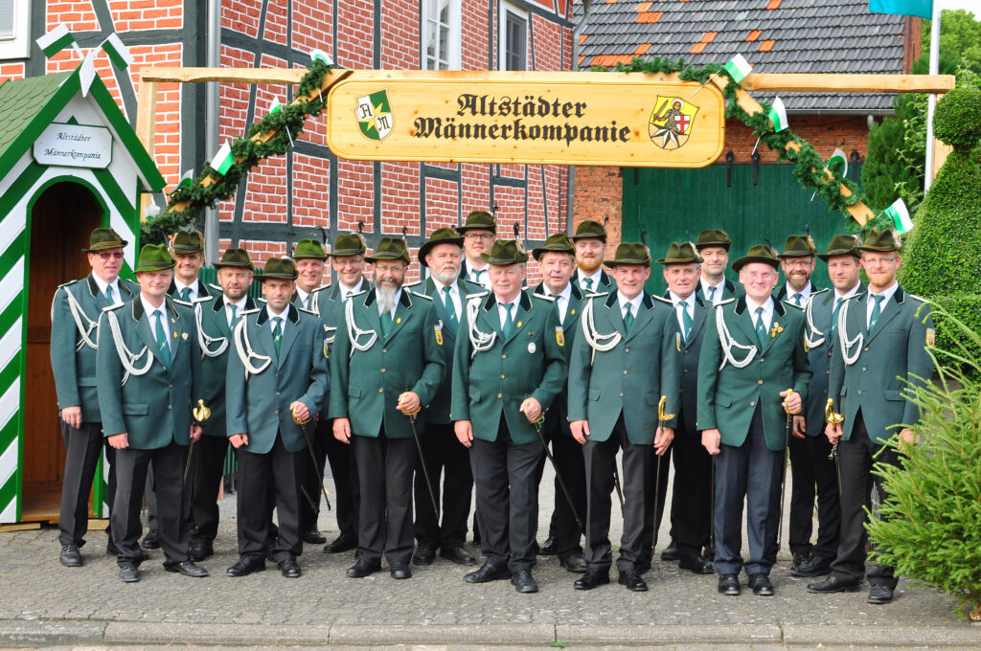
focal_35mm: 52
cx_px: 490
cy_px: 326
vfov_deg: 25.7
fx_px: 1429
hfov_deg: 37.9
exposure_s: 1/60
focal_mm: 35
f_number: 9.5
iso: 250
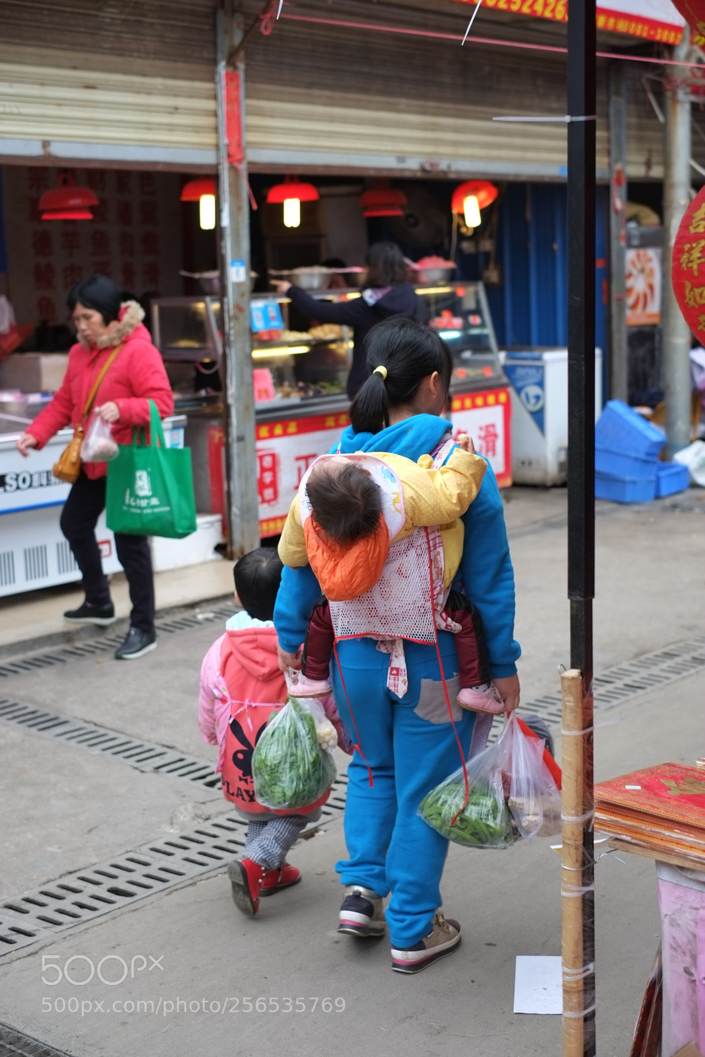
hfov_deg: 25.5
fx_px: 1556
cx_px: 352
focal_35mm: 53
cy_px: 528
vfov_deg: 37.5
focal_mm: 35
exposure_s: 1/320
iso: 200
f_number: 2.5
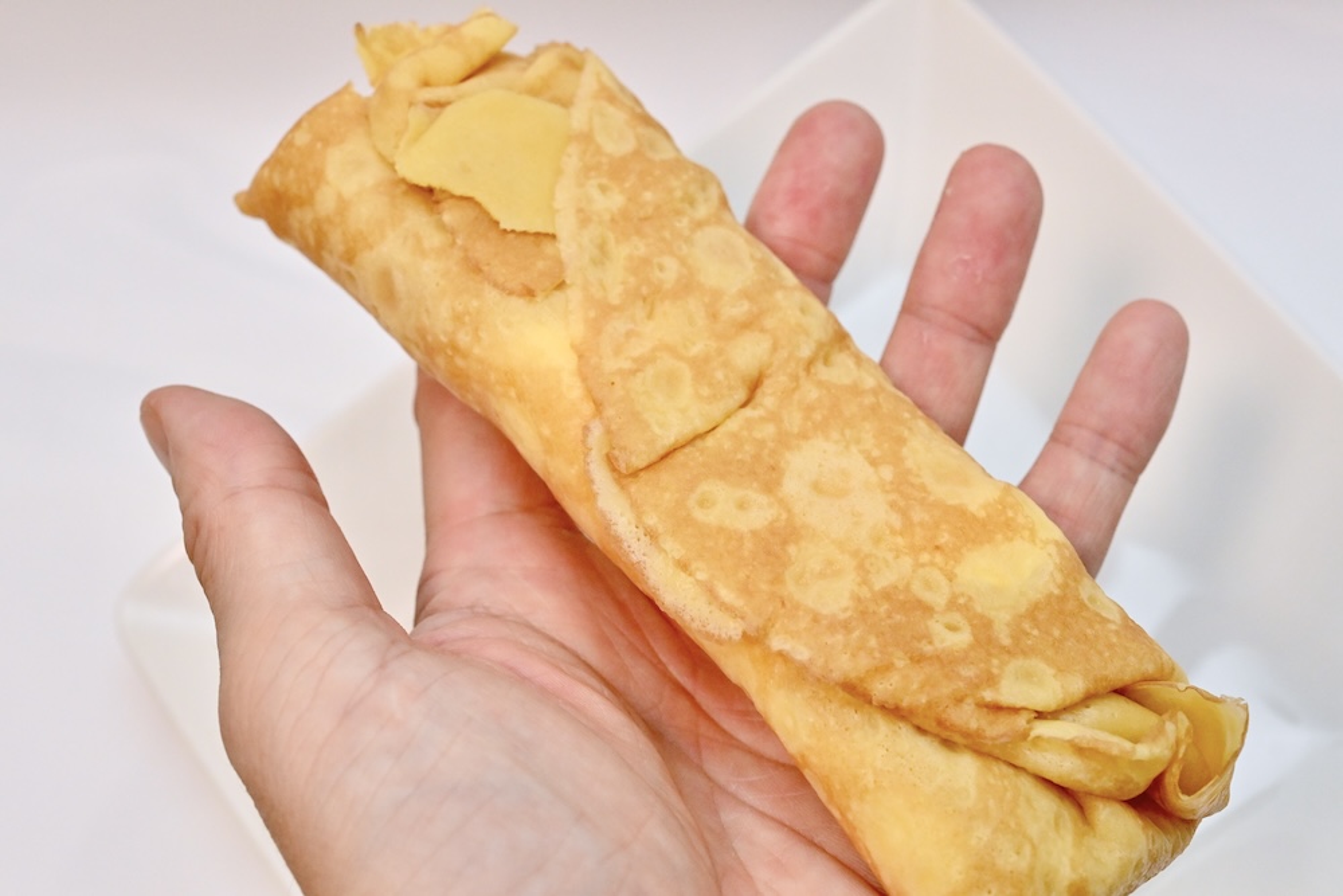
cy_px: 448
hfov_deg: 33.4
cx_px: 672
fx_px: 2239
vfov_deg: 22.6
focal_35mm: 60
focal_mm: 60
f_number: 10
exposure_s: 1/250
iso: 6400
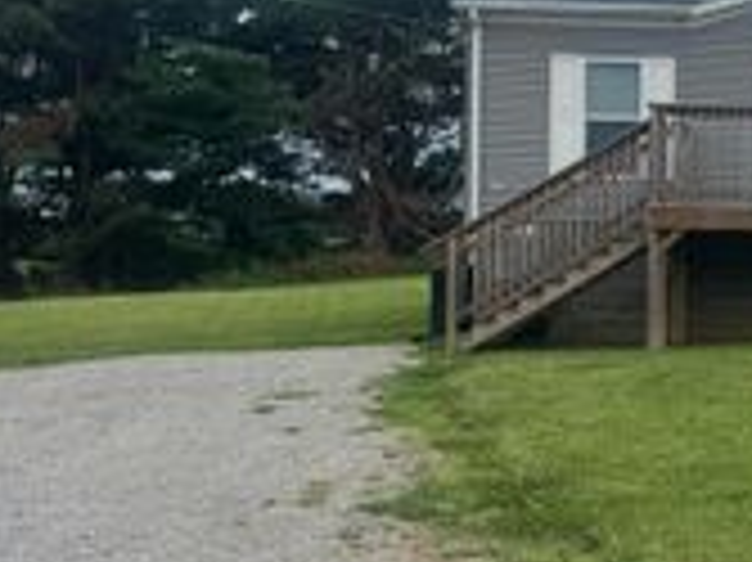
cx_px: 1004
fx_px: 1563
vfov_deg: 20.4
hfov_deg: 23.6
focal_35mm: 72
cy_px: 254
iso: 80
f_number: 1.78
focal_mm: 6.76
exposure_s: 1/6410
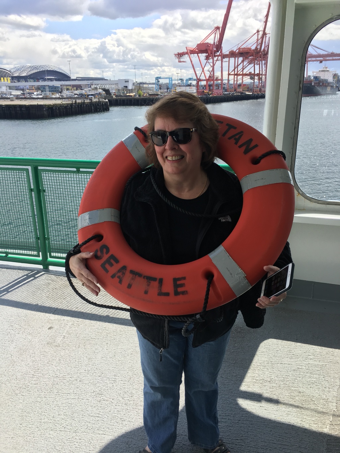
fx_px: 380
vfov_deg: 61.7
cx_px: 170
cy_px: 226
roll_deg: +1.5
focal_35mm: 29
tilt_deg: -19.4
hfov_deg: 48.2
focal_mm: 4.15
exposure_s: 1/845
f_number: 2.2
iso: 25
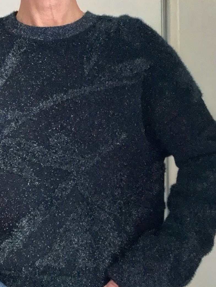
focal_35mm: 46
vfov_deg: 40.1
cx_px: 68
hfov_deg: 31.2
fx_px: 382
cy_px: 214
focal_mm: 2.69
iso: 200
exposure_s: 1/60
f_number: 1.9
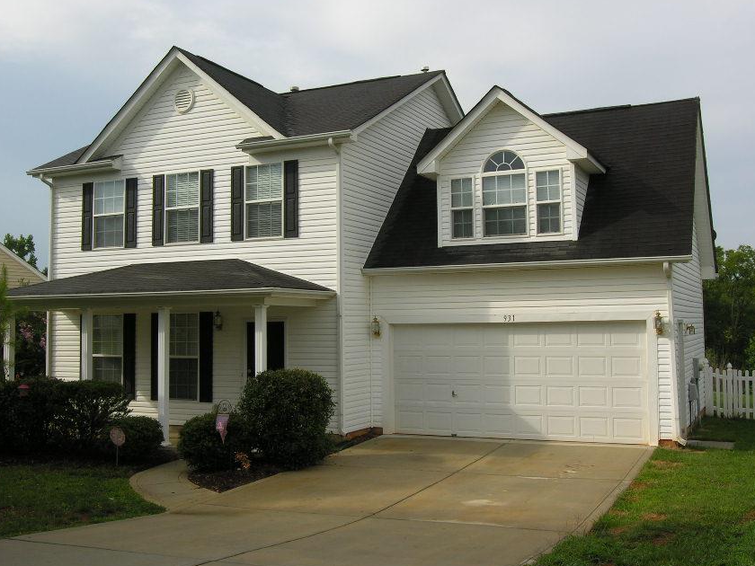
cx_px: 365
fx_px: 851
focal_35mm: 39
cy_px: 262
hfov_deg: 47.9
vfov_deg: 36.8
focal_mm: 8.1
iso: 50
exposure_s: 1/207
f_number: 6.4
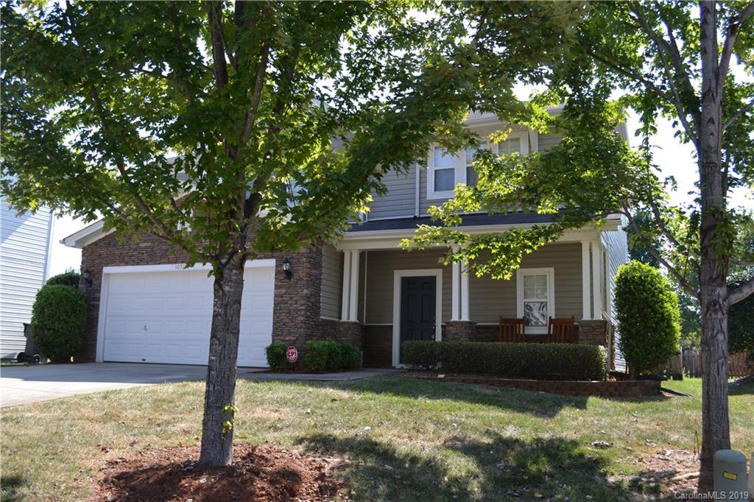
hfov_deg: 61.9
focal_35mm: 30
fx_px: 628
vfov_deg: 43.6
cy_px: 251
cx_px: 377
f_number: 5.6
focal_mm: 20
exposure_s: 1/125
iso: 100
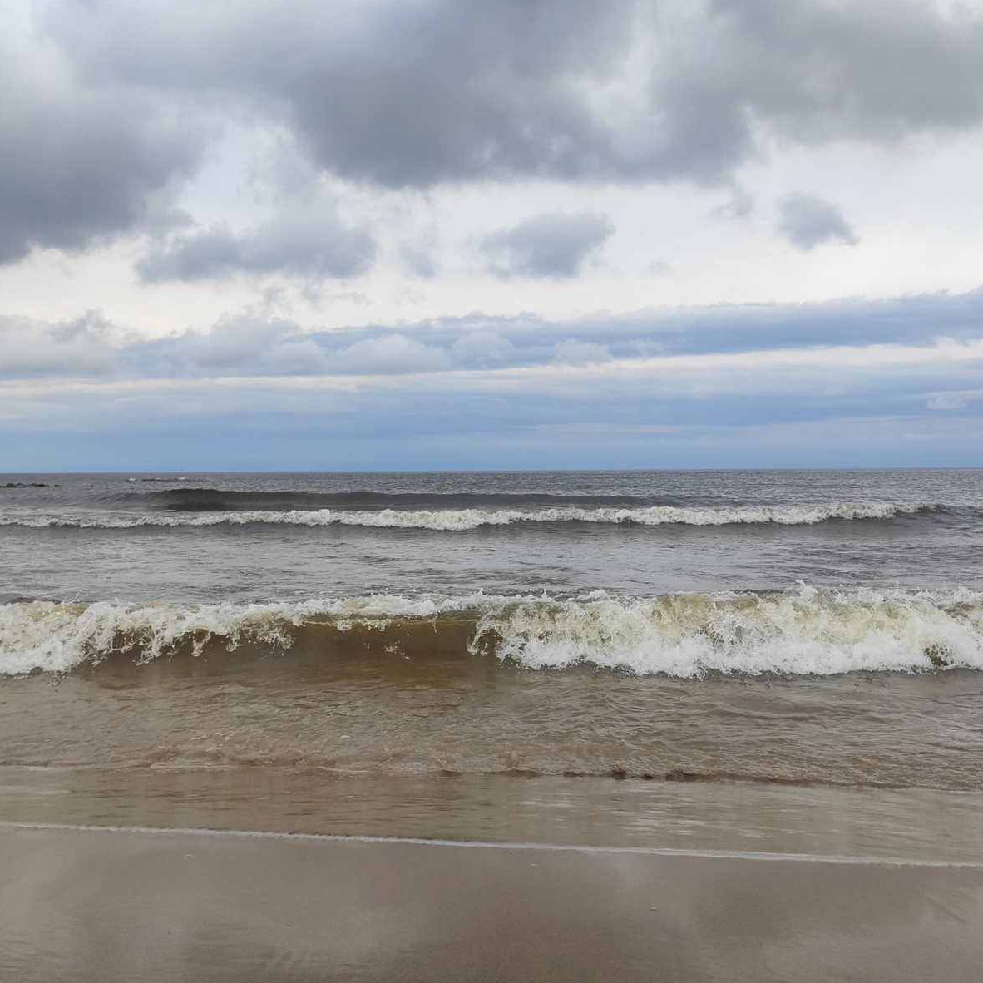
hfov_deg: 47.2
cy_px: 492
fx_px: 1124
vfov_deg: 47.2
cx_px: 484
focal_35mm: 35
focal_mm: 4.77
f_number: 1.75
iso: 112
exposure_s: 1/1276
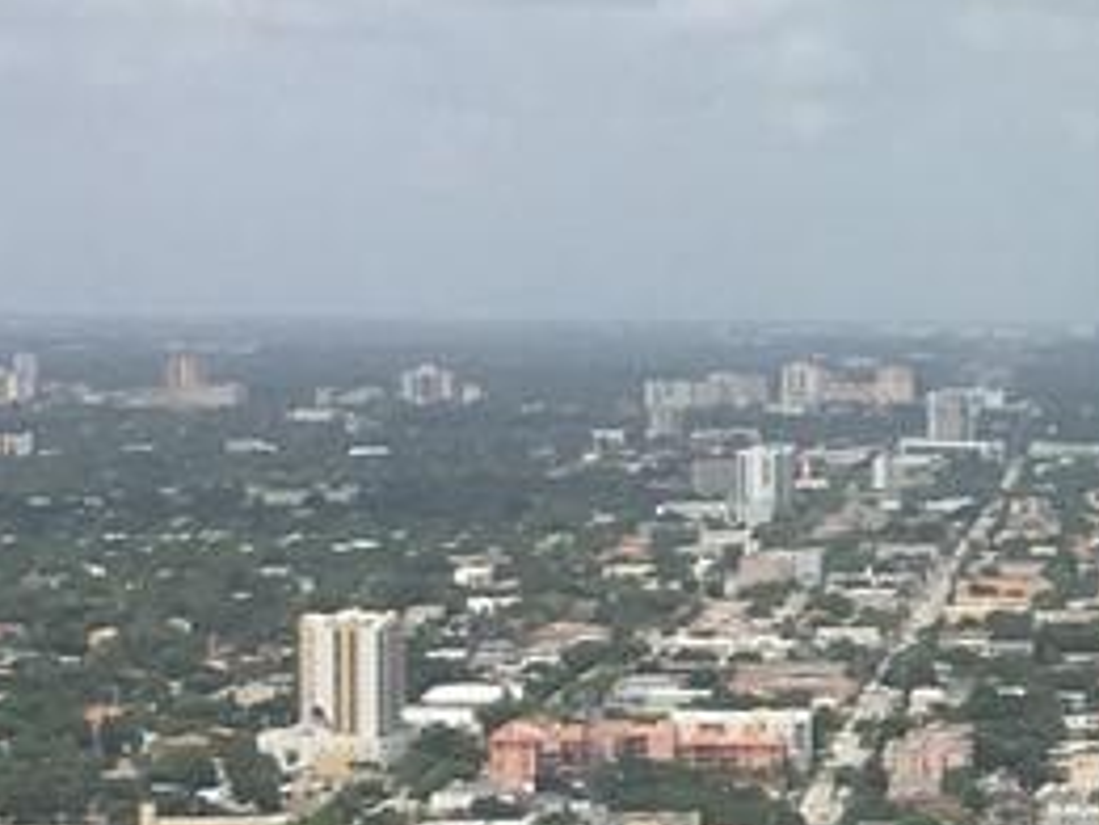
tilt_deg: -2.1
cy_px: 657
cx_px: 2173
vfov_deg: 8.3
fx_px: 5654
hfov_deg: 10.3
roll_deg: -1.2
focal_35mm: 178
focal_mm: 4.15
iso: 25
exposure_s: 1/2404
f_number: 2.2
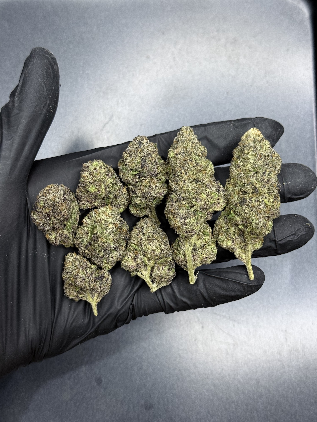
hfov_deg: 30.3
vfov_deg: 39.7
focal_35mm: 48
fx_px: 586
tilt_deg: -82.0
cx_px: 158
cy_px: 211
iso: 125
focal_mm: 6.76
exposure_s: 1/50
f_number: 1.78
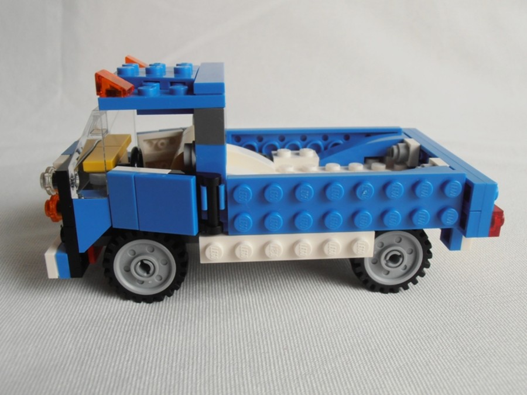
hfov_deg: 50.1
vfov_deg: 38.7
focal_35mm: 37
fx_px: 563
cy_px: 198
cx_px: 264
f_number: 3.9
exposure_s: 1/160
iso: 80
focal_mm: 6.61
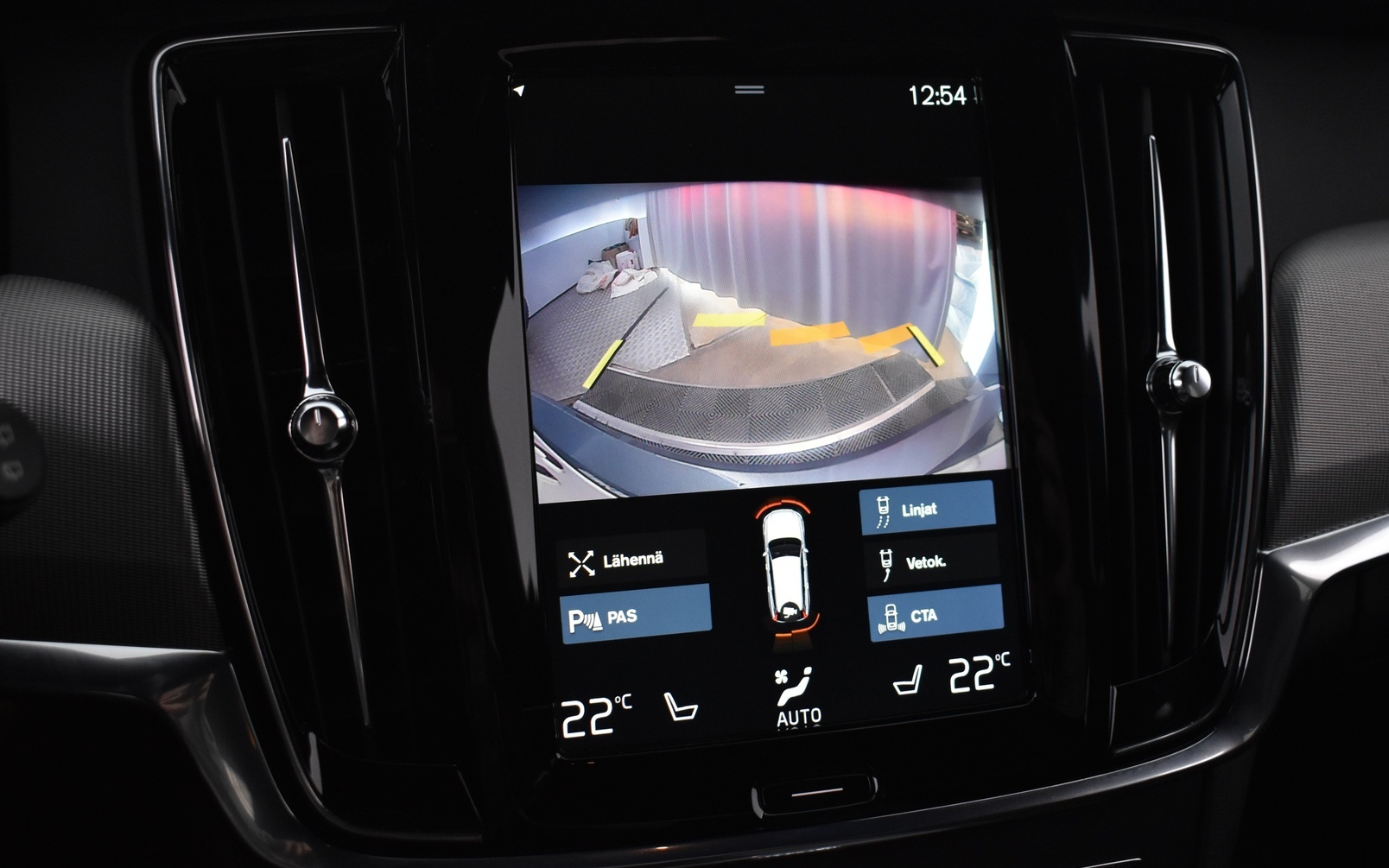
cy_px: 437
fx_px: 1458
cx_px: 695
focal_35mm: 39
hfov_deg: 50.9
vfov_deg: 33.2
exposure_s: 1/40
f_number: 4
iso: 1600
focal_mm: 25
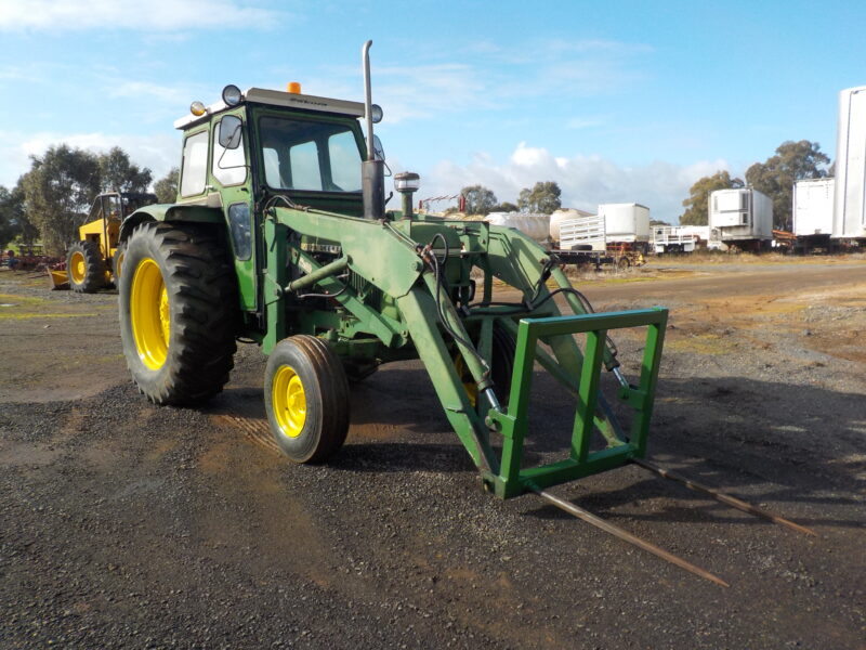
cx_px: 433
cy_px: 325
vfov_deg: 46.8
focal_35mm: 30
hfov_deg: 60.0
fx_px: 751
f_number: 3.3
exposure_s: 1/1000
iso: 125
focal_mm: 4.1
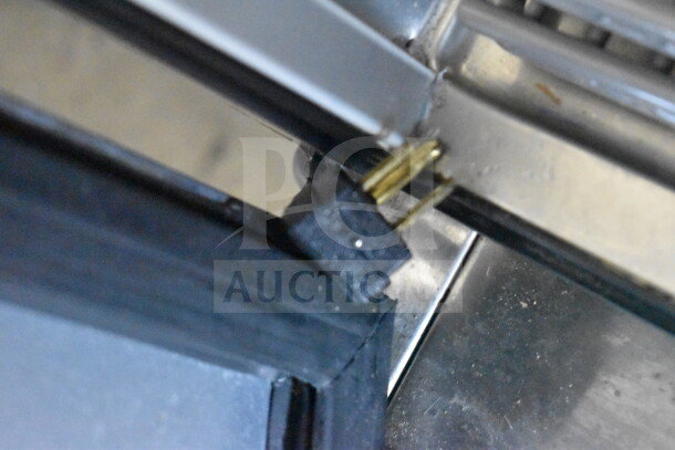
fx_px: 1547
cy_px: 225
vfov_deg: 16.6
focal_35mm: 82
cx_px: 338
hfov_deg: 24.6
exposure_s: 1/80
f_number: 5.6
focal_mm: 55
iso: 25600
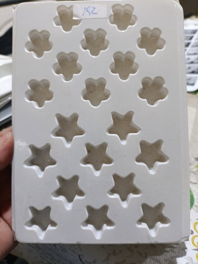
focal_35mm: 25
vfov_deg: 69.4
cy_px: 132
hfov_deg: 54.9
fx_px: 191
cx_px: 99
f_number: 1.7
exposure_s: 1/33.3
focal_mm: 4.71
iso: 320
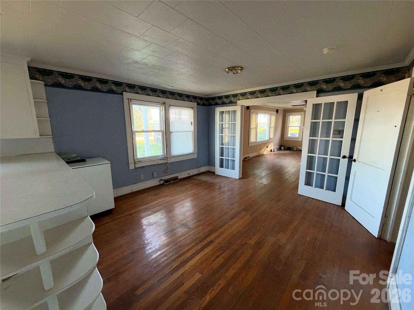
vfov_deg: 85.7
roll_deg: +0.1
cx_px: 207
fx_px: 167
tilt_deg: -9.7
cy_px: 155
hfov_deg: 102.1
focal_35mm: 14
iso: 640
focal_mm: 2.22
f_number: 2.2
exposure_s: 1/60
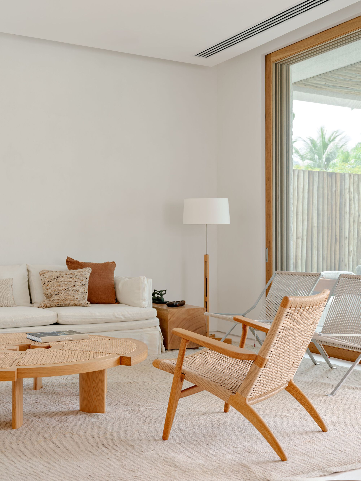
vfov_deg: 42.1
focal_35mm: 45
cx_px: 180
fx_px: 626
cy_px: 240
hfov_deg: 32.2
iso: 200
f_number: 9
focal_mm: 57.5
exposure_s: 1/8
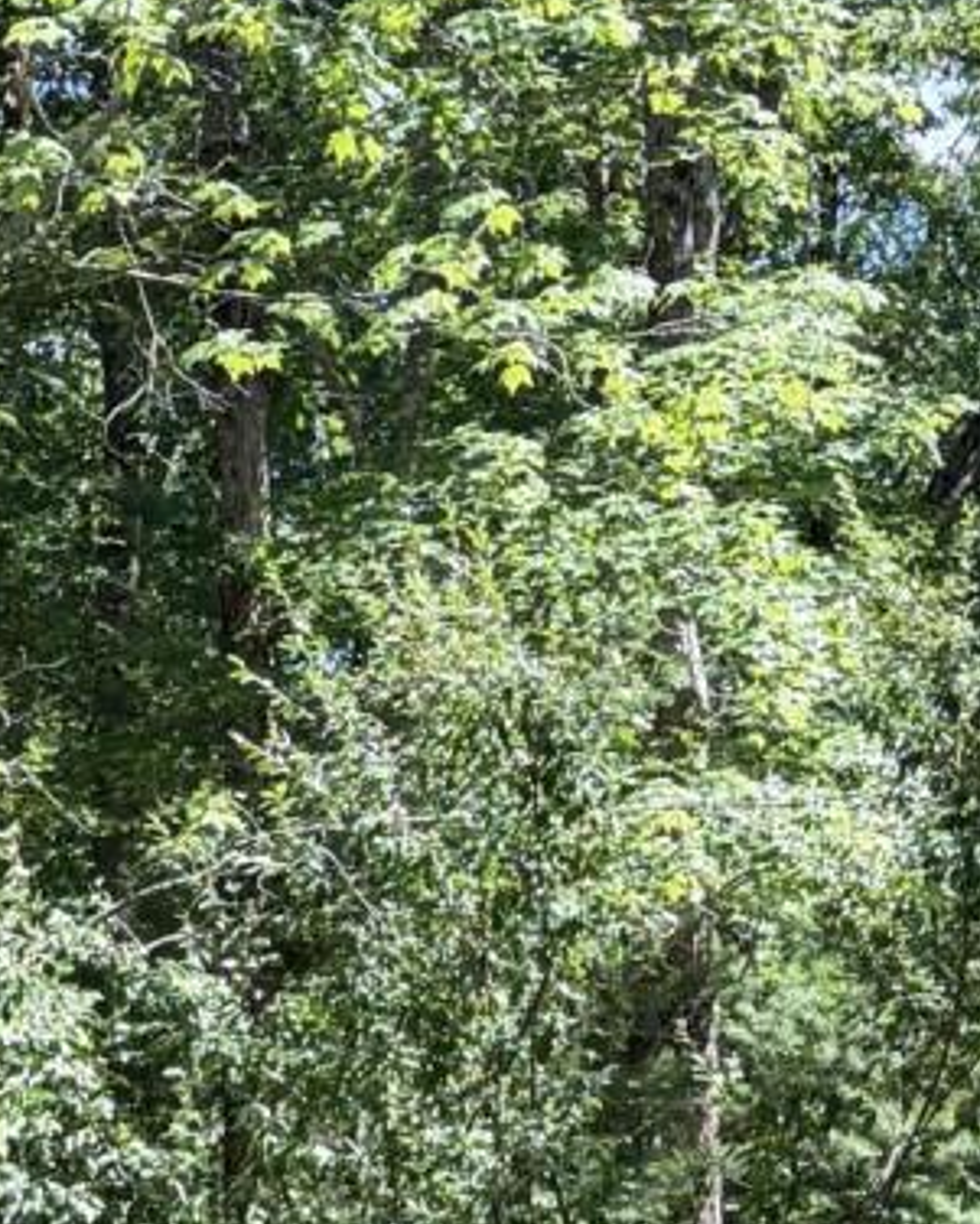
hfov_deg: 10.8
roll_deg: +0.6
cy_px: 1904
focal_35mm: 135
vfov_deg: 13.4
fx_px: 4892
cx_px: -661
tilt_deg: -5.2
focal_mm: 5.96
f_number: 1.6
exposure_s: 1/397
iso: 50
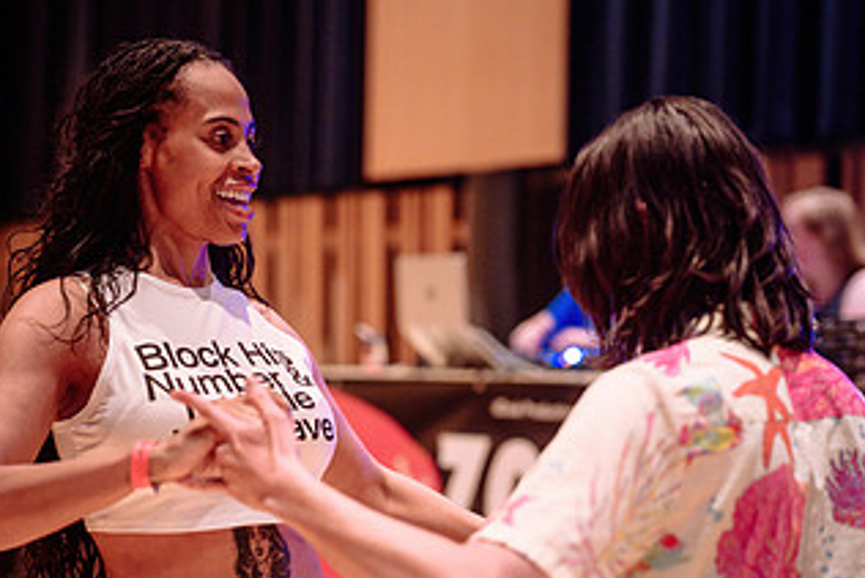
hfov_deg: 21.2
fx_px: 2308
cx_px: 296
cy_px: 491
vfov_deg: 14.2
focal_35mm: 96
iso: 1600
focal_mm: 50
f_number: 1.4
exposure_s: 1/200
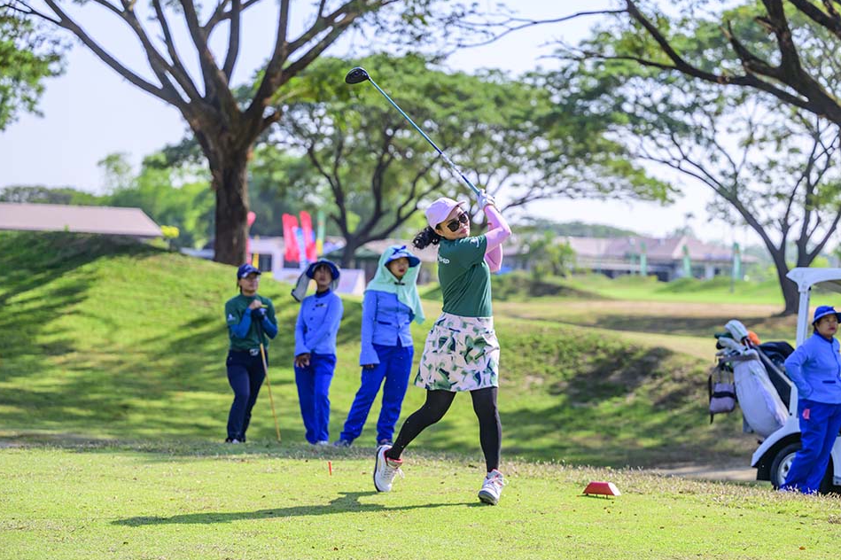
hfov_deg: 24.2
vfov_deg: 16.2
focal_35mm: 84
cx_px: 417
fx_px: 1962
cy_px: 282
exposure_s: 1/10000
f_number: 2.8
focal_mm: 83
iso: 800
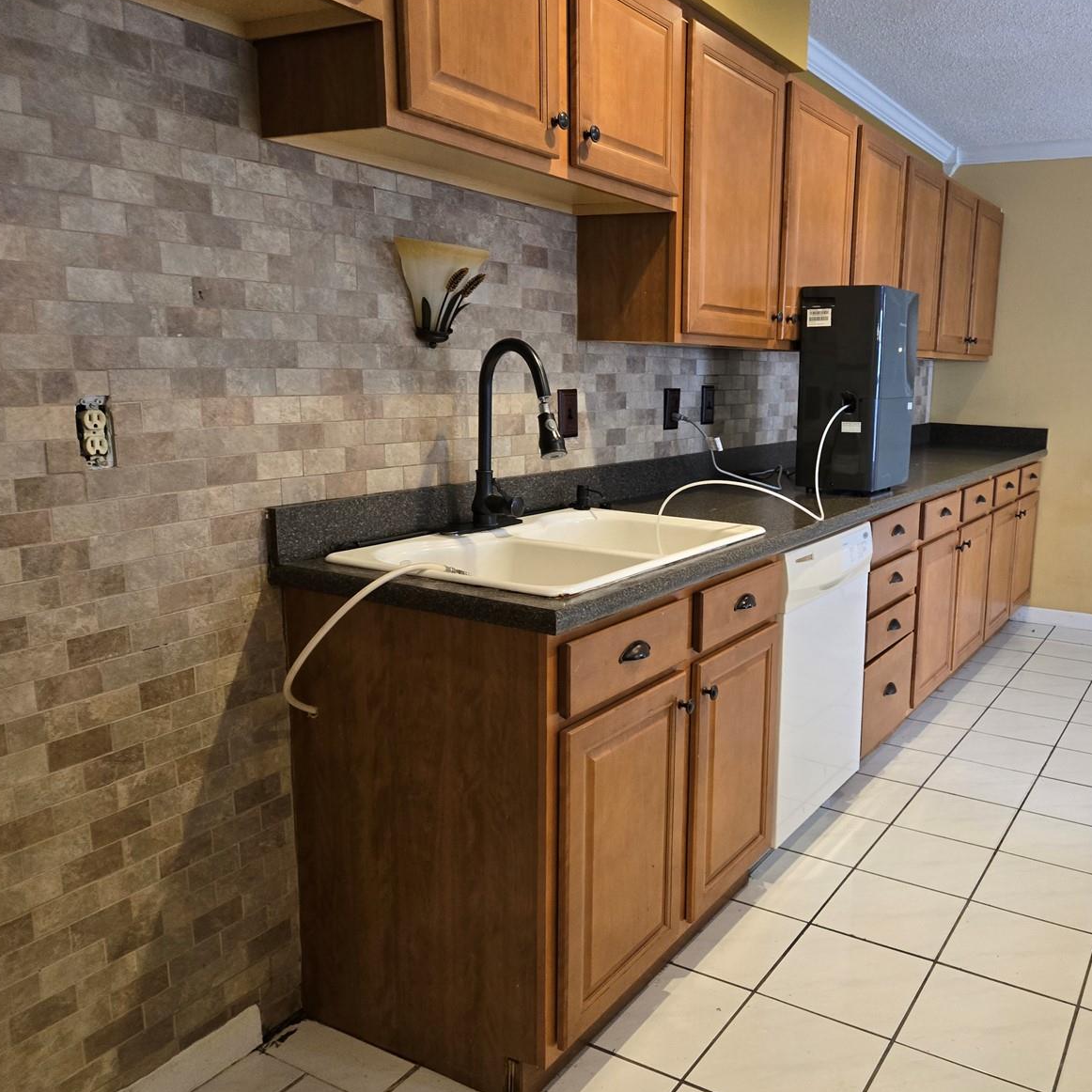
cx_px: 714
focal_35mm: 28
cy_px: 553
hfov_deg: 56.3
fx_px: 999
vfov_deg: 57.3
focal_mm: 5.4
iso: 400
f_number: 1.8
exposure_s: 1/120
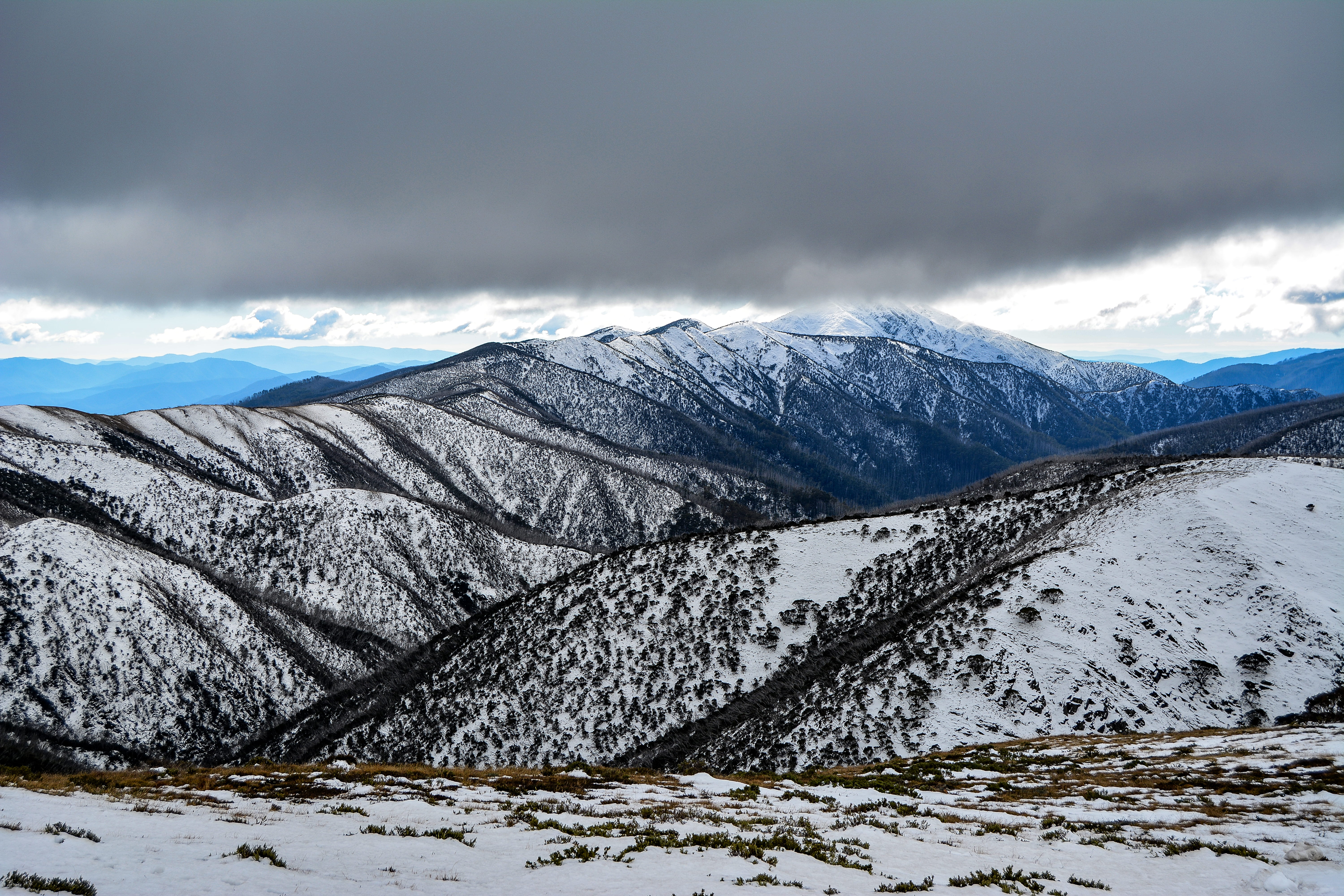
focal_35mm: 51
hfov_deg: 38.9
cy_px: 448
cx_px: 672
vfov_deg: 26.5
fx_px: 1904
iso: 100
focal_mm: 34
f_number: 8
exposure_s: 1/250
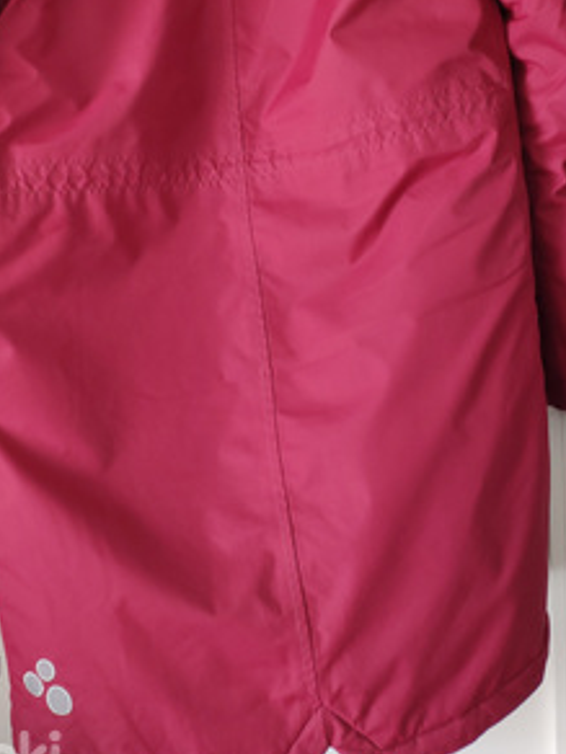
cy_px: 199
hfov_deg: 39.7
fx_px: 785
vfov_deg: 49.5
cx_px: 288
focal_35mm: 36
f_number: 1.8
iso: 185
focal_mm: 4.22
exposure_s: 1/50
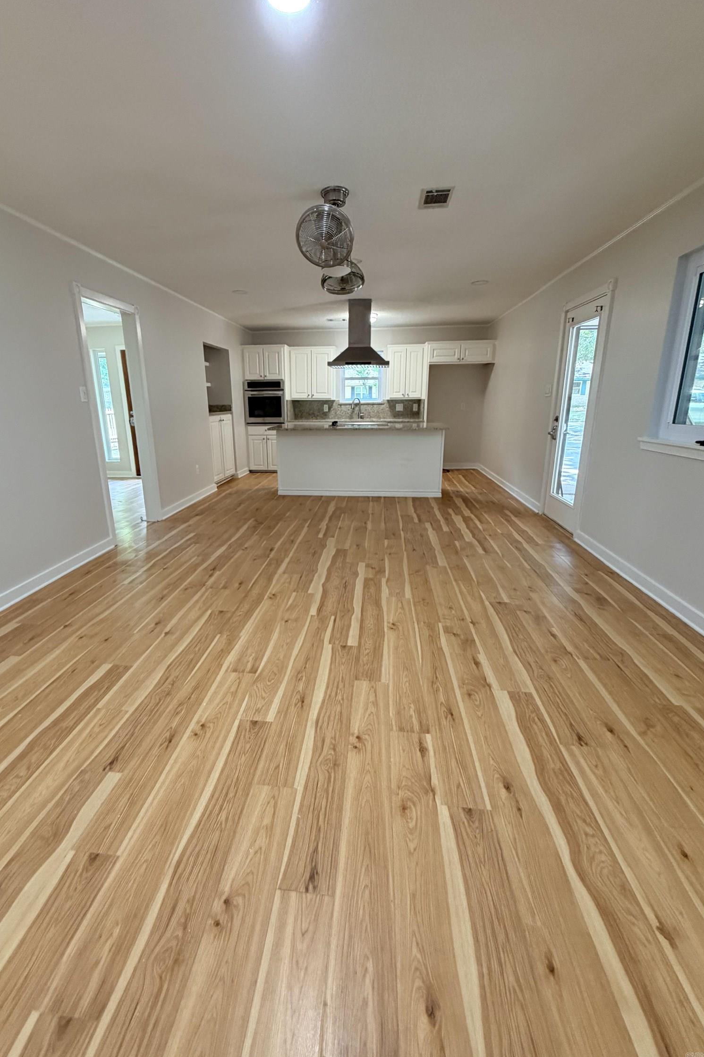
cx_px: 325
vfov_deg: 100.4
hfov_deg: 77.2
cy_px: 517
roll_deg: +0.3
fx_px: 440
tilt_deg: -13.4
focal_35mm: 15
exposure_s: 1/60
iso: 250
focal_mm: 2.22
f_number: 2.2
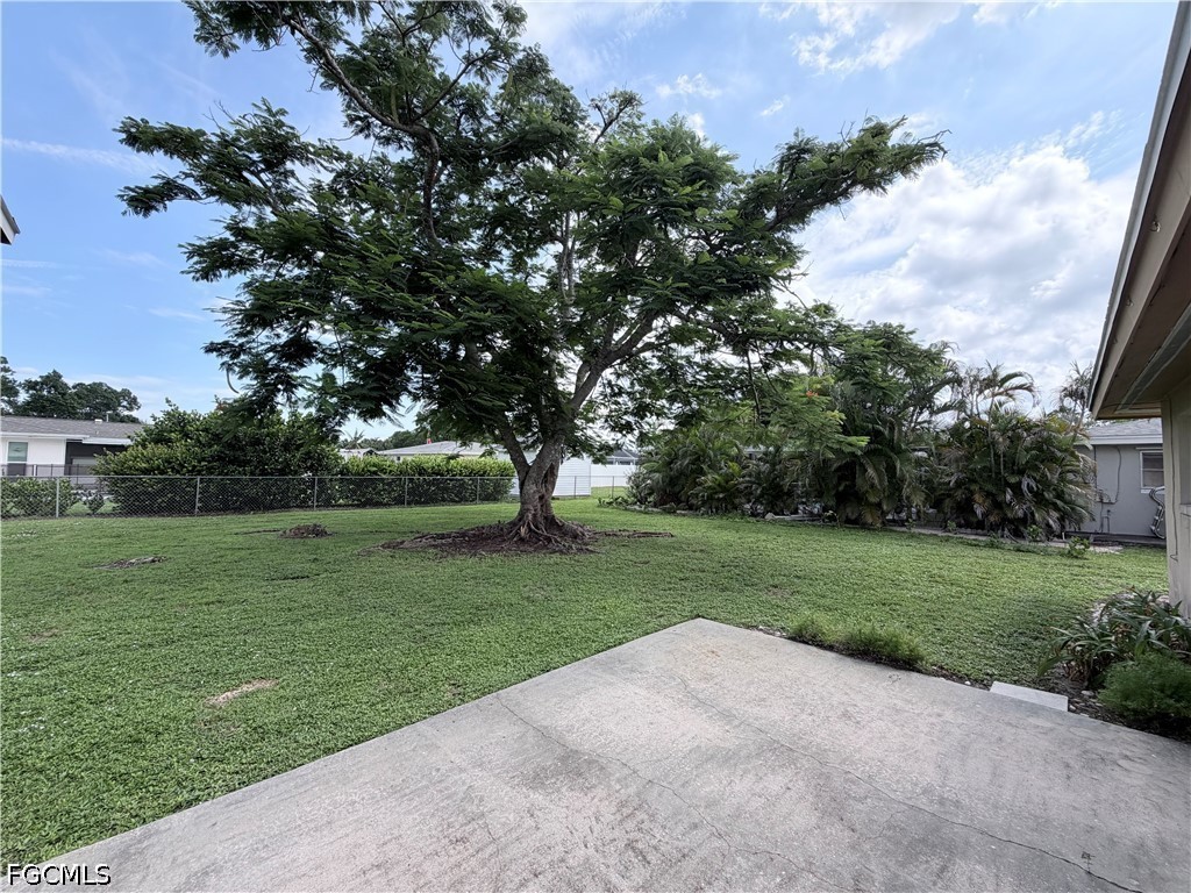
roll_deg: -0.5
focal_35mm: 14
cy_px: 446
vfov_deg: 85.7
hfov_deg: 102.1
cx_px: 596
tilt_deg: +2.7
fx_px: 482
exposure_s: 1/770
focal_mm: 2.22
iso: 40
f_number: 2.2
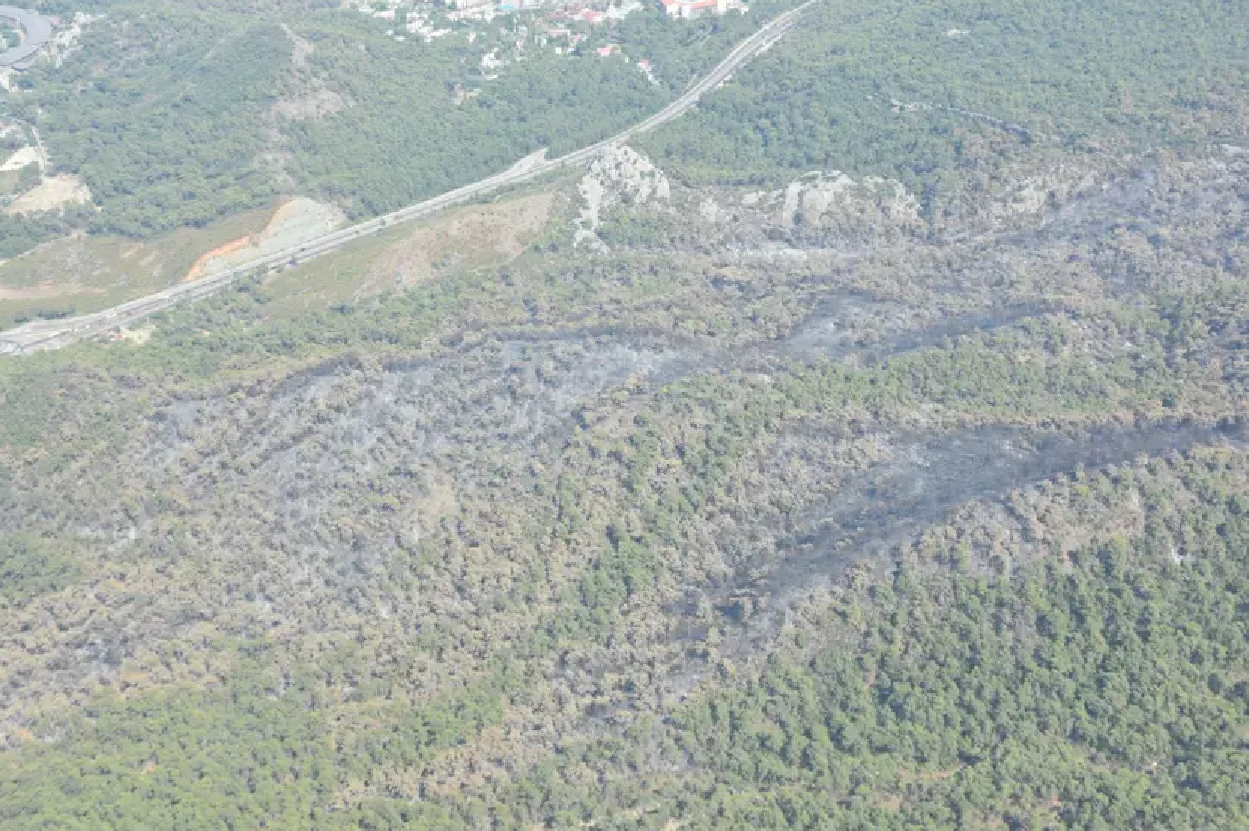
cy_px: 413
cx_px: 604
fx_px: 1872
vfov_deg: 25.0
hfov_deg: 36.9
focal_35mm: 54
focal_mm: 34
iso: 450
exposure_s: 1/500
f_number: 8
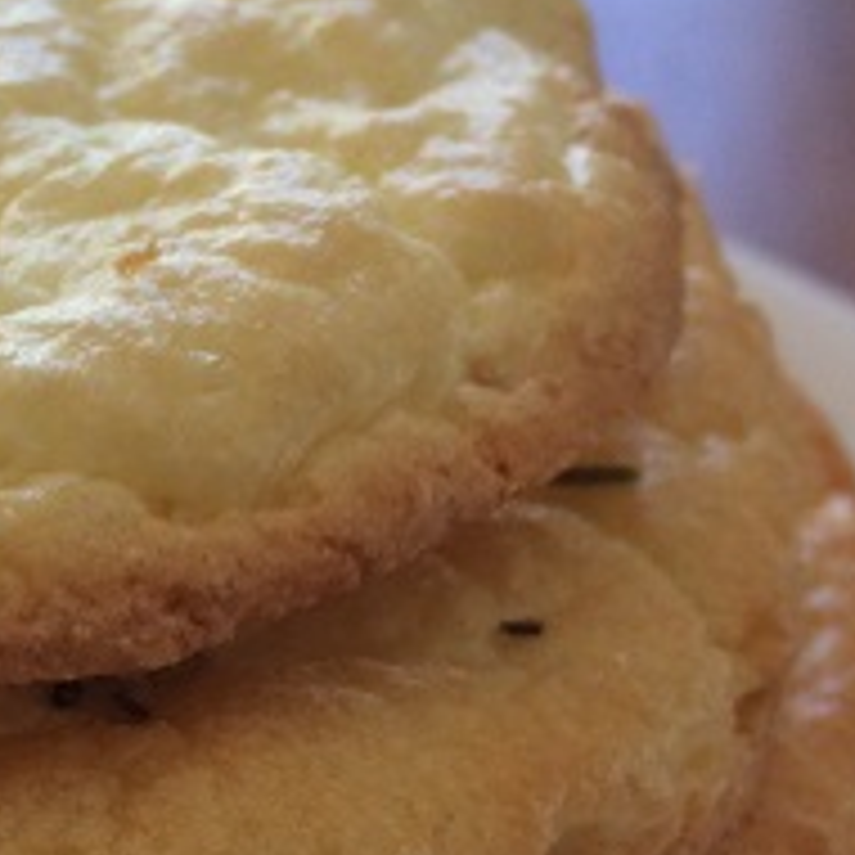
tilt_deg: -37.5
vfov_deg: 16.2
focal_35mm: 106
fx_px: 2962
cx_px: -443
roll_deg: +2.2
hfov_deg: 15.2
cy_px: 792
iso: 50
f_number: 2.2
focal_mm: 4.15
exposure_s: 1/120
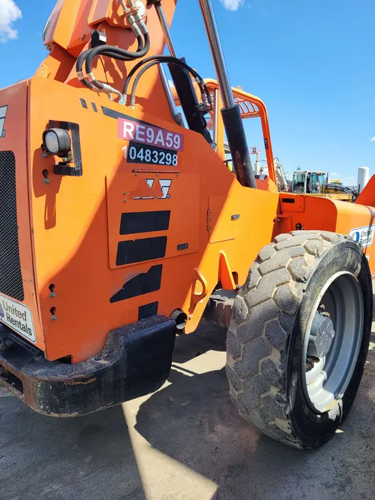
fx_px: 375
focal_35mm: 26
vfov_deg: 67.3
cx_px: 188
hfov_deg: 53.1
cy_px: 250
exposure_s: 1/1546
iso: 40
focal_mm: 5.4
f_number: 1.8
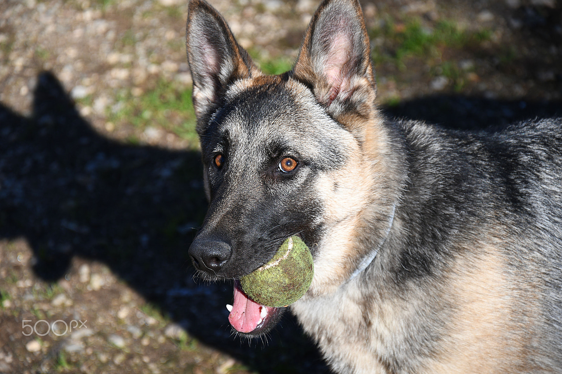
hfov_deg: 13.1
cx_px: 281
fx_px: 2450
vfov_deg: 8.7
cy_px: 187
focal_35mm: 157
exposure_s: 1/400
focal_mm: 105
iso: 100
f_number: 5.6
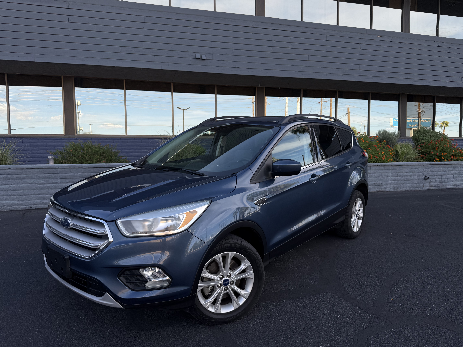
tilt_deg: -3.6
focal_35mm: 24
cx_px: 232
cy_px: 174
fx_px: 321
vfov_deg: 56.8
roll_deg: -1.3
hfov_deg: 71.6
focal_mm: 6.76
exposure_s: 1/1689
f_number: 1.78
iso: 80
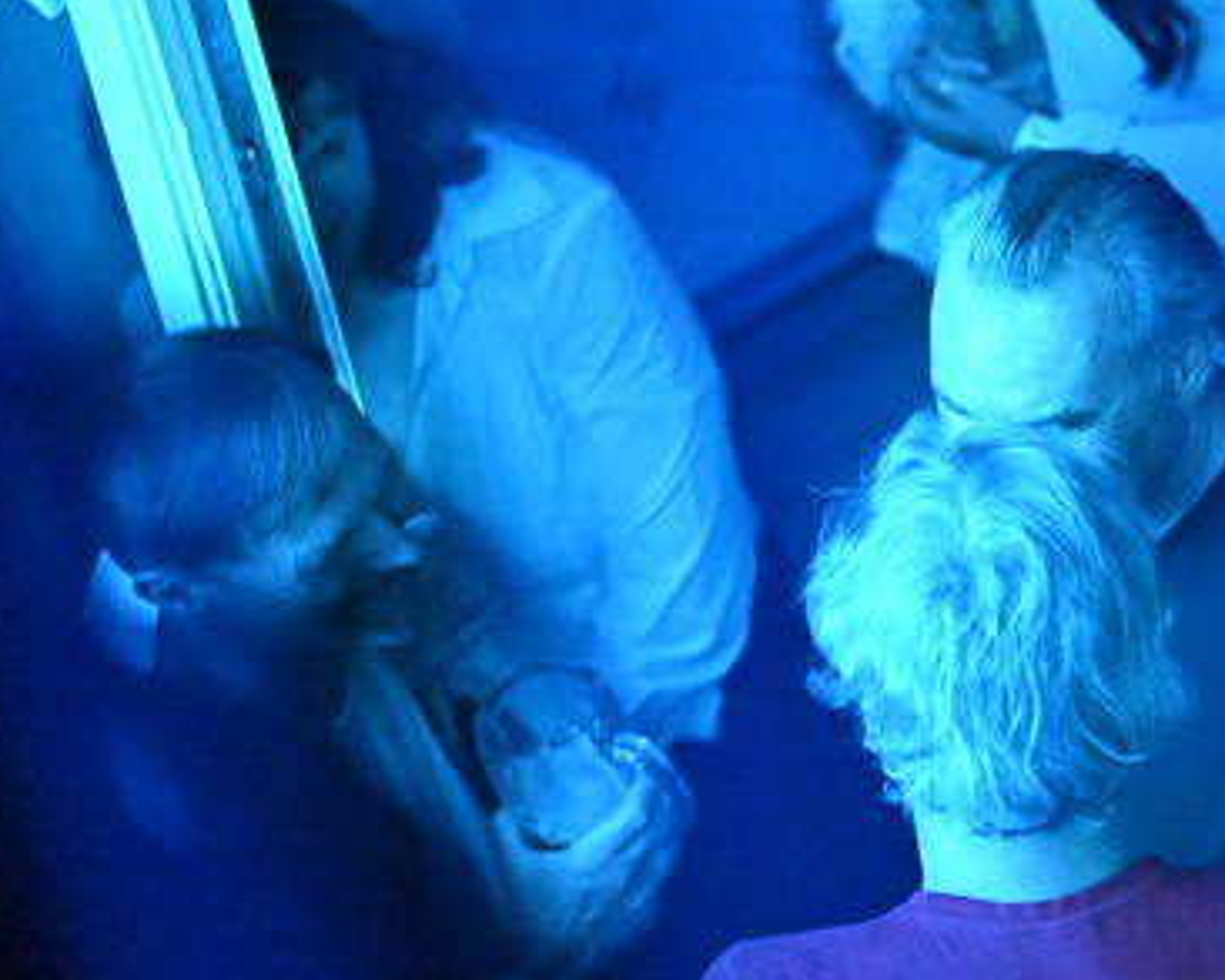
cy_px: 629
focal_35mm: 354
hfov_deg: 5.5
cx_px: 997
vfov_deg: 4.4
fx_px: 12838
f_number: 2.8
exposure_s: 1/200
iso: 32000
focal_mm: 200
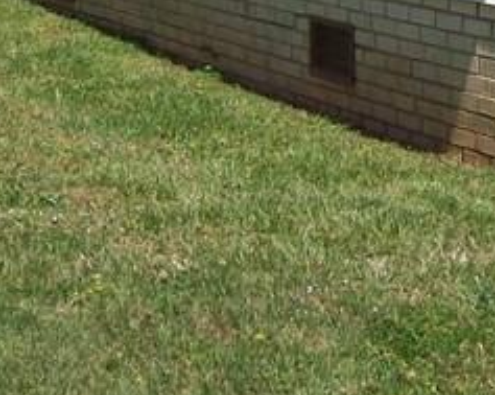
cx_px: 524
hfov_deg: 12.5
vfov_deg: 9.8
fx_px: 2224
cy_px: -207
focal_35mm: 152
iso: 80
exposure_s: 1/615
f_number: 4.8
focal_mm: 6
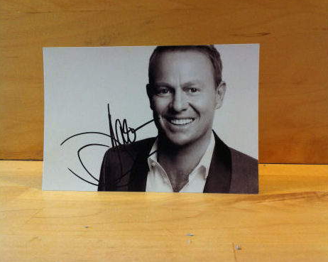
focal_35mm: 37
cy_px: 130
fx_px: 359
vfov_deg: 40.1
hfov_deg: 49.1
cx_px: 174
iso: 160
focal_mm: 3.85
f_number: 2.8
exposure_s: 1/15
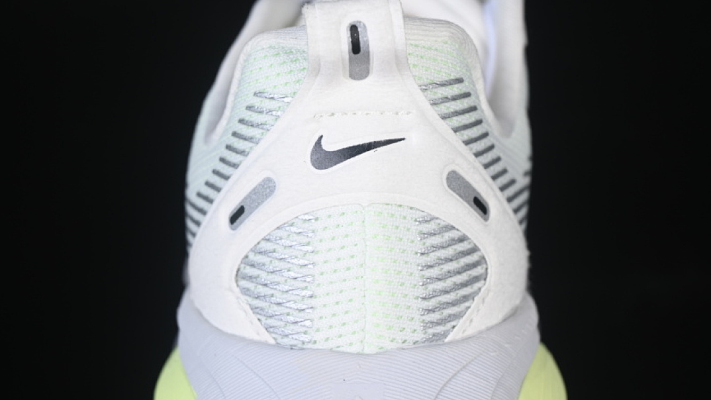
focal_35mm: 79
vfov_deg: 15.3
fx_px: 1489
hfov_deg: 26.9
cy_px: 236
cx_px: 356
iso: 160
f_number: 7.1
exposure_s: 1/100
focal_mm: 50
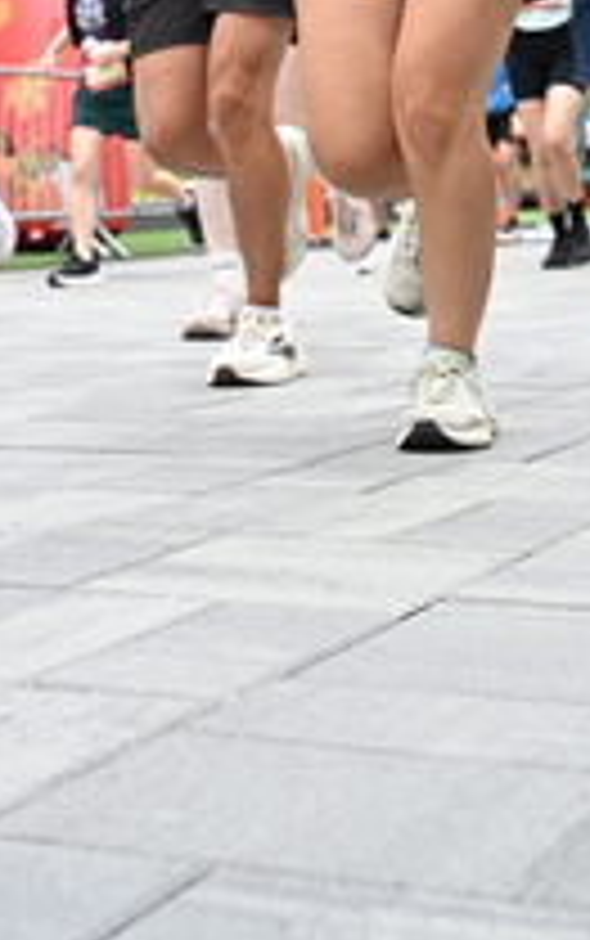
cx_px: 385
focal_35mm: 83
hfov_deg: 15.7
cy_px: -184
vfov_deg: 22.9
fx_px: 2131
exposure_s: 1/640
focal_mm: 31
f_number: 4
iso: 2000
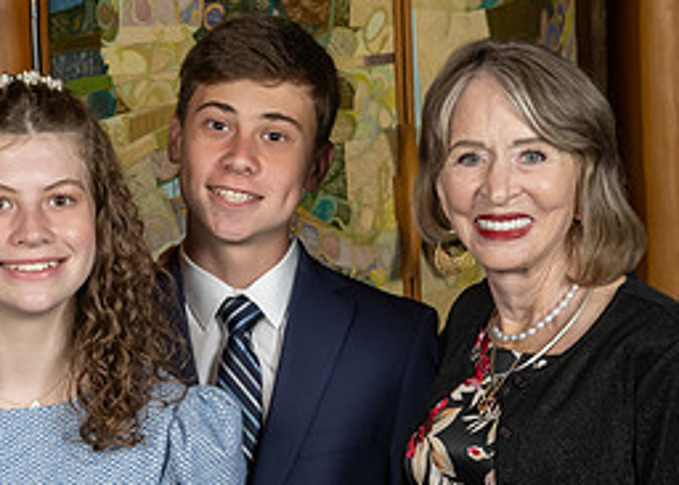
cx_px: 5
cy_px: 387
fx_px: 2758
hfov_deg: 13.8
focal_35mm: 143
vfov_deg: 10.0
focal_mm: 38
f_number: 8
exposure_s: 1/200
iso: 640
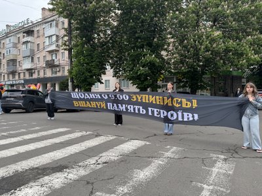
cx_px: 131
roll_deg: +0.3
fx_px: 182
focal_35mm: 24
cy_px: 98
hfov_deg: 71.6
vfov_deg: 56.8
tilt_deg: -0.8
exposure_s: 1/1261
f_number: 1.78
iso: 80
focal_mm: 6.76
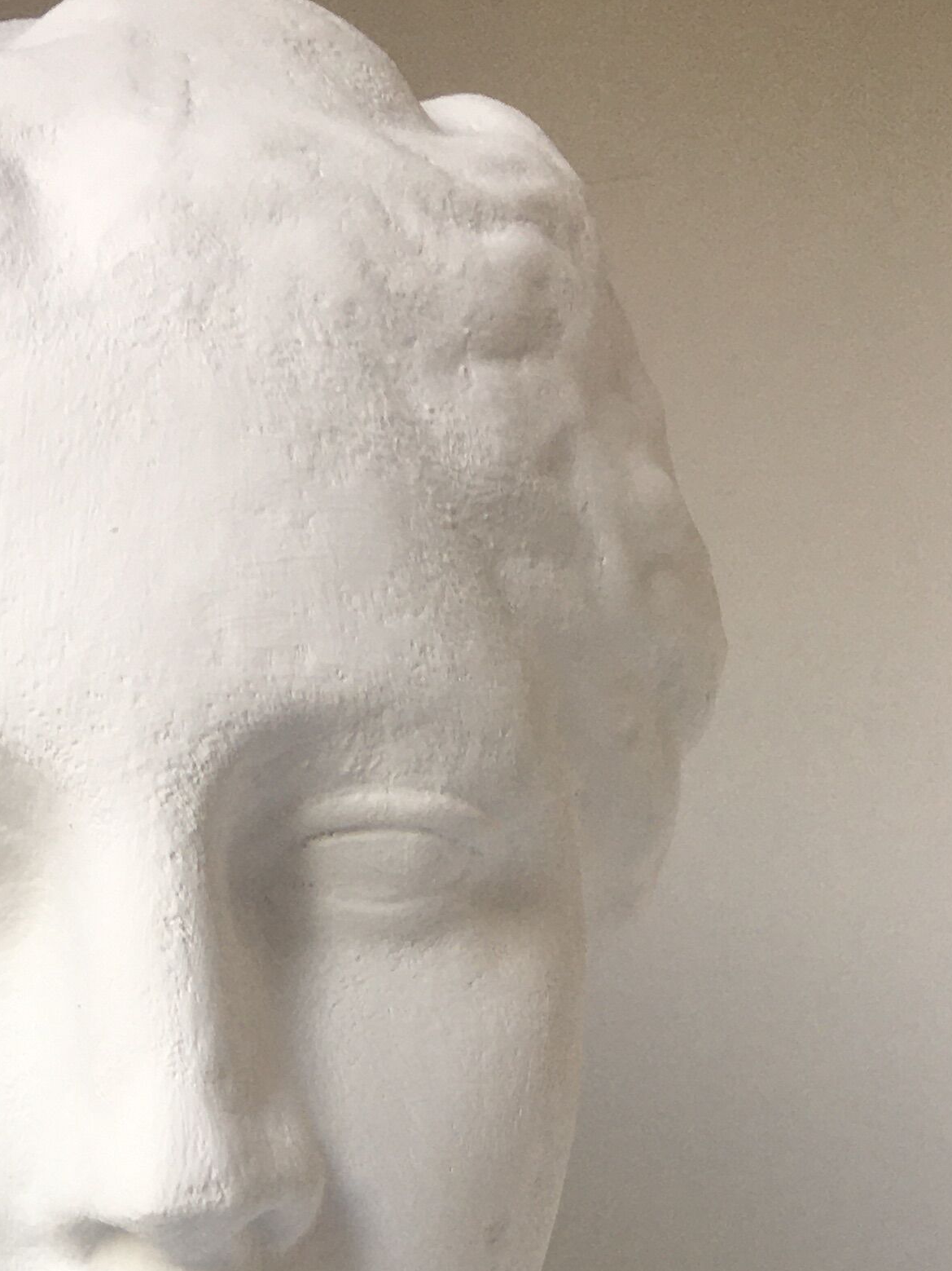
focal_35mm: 75
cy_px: 1354
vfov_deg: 24.5
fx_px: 2751
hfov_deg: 19.2
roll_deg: -3.0
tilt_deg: -1.3
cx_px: 68
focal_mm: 4.15
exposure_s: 1/50
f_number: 2.2
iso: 32
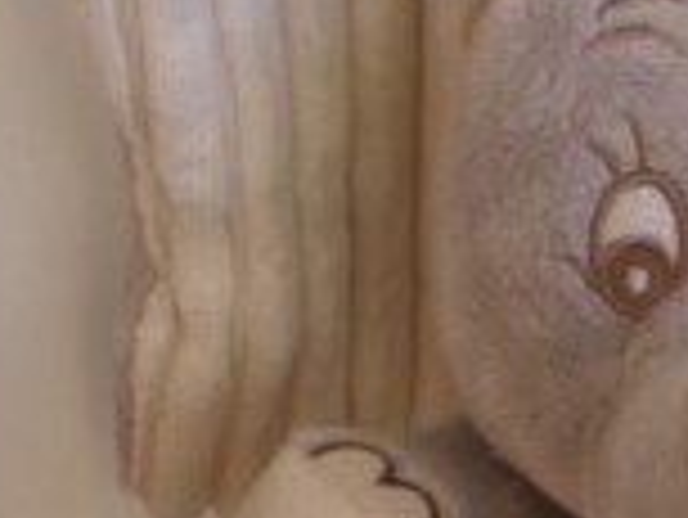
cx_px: 809
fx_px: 2566
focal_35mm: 129
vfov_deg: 11.4
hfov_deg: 14.8
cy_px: 468
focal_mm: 6.3
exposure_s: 1/61.5
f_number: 3.1
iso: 87
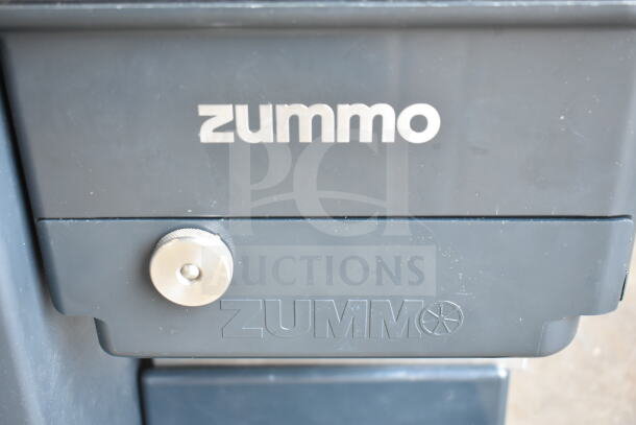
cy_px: 212
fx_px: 848
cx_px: 318
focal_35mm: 48
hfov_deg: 41.1
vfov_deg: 28.1
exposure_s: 1/50
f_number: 4.5
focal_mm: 32
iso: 1800
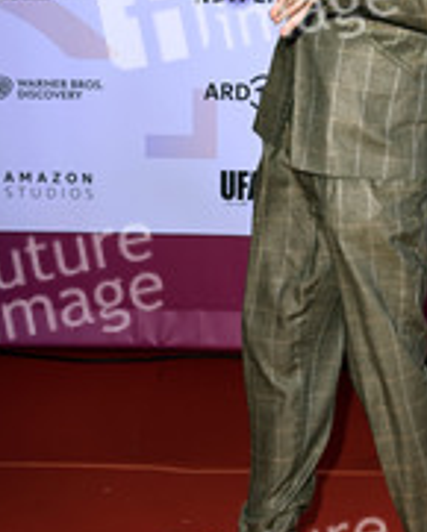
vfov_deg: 20.9
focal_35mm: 91
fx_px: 1436
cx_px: 333
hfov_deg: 16.8
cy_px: 147
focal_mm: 44
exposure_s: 1/250
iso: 400
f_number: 5.6
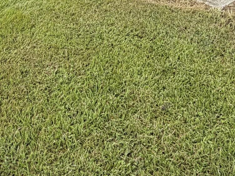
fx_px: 380
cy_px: -125
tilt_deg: -2.7
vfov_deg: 20.2
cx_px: 124
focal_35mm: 56
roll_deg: -1.8
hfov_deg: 34.3
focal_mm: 2.22
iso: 20
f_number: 2.2
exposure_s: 1/770
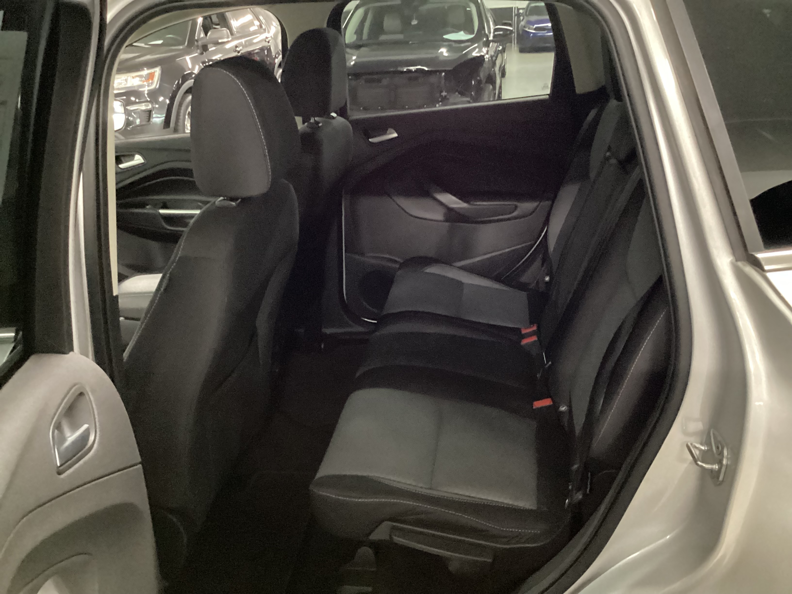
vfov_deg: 45.4
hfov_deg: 58.4
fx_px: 709
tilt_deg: -23.2
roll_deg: +2.8
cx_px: 396
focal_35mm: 31
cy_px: 297
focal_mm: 3.3
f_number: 2.4
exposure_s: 1/17
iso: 800
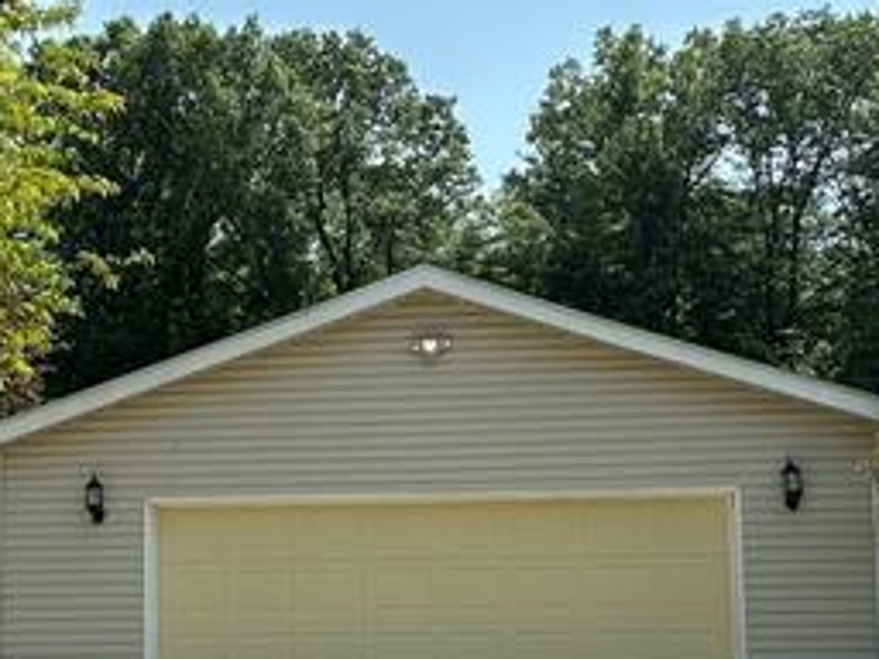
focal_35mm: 56
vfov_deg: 25.8
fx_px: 1422
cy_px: 487
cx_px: 323
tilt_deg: +5.8
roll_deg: -0.4
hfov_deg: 34.2
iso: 50
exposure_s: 1/2053
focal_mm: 2.22
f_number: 2.2
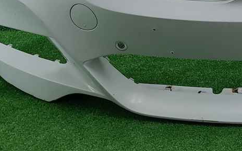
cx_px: 268
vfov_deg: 14.2
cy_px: -75
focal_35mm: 86
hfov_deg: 22.7
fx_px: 567
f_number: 1.8
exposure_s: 1/50
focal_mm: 5.4
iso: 68
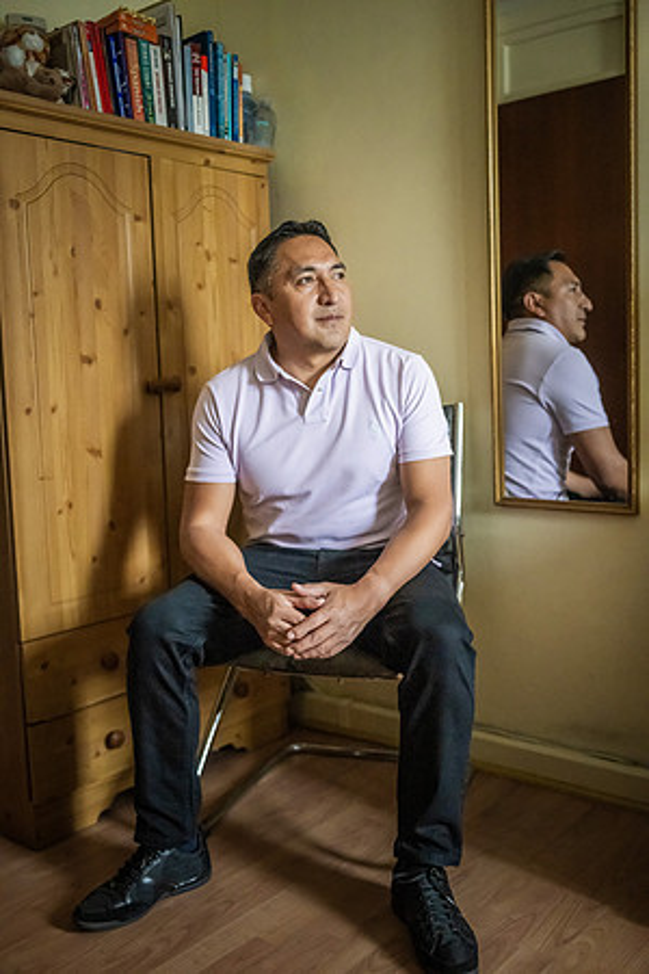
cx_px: 324
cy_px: 487
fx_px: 946
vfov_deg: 54.4
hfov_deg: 37.9
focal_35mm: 35
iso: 9000
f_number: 2
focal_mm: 35
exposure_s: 1/2000
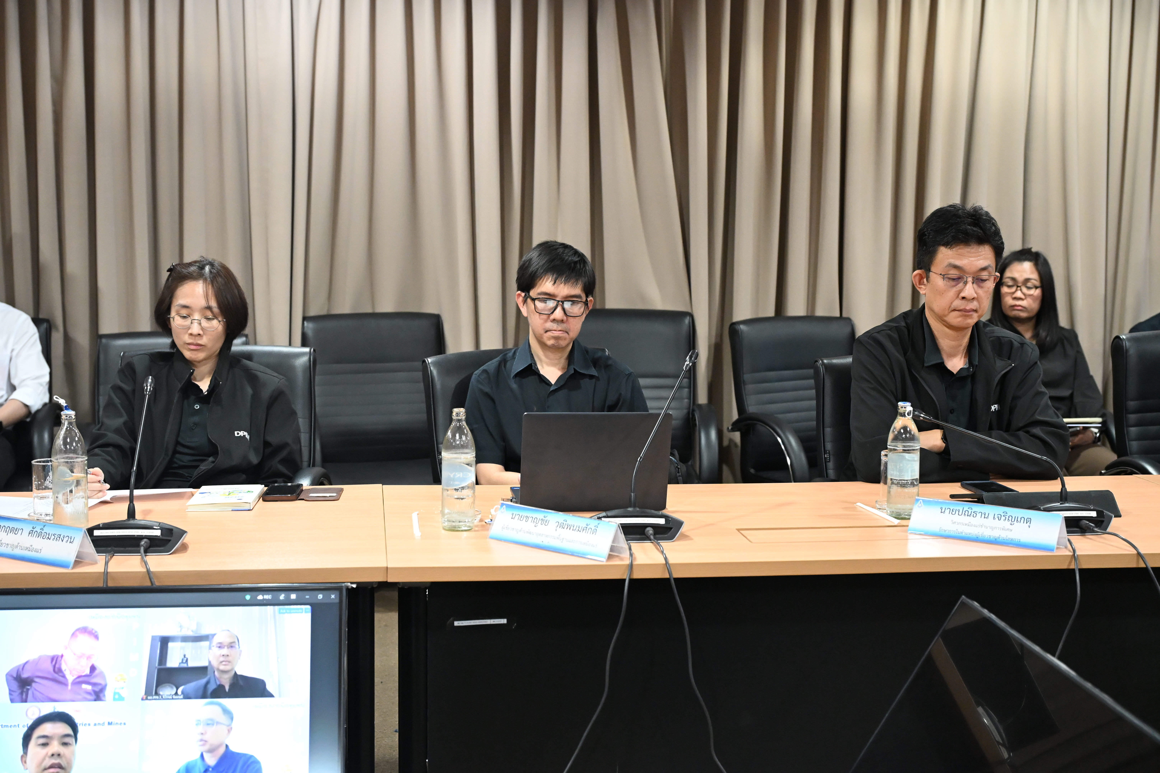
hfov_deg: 38.9
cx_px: 580
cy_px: 386
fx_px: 1643
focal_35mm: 51
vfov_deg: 26.5
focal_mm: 51
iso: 6400
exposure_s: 1/160
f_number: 4
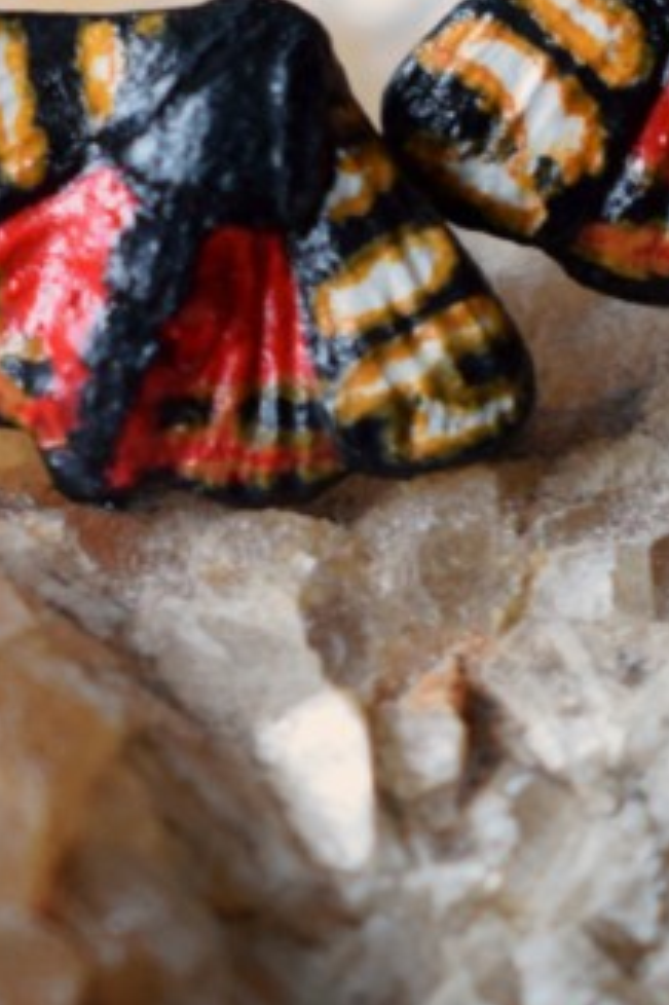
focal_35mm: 292
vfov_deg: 7.1
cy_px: 142
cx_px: 459
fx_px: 8141
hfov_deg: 4.7
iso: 720
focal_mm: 55
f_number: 5.6
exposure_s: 1/60
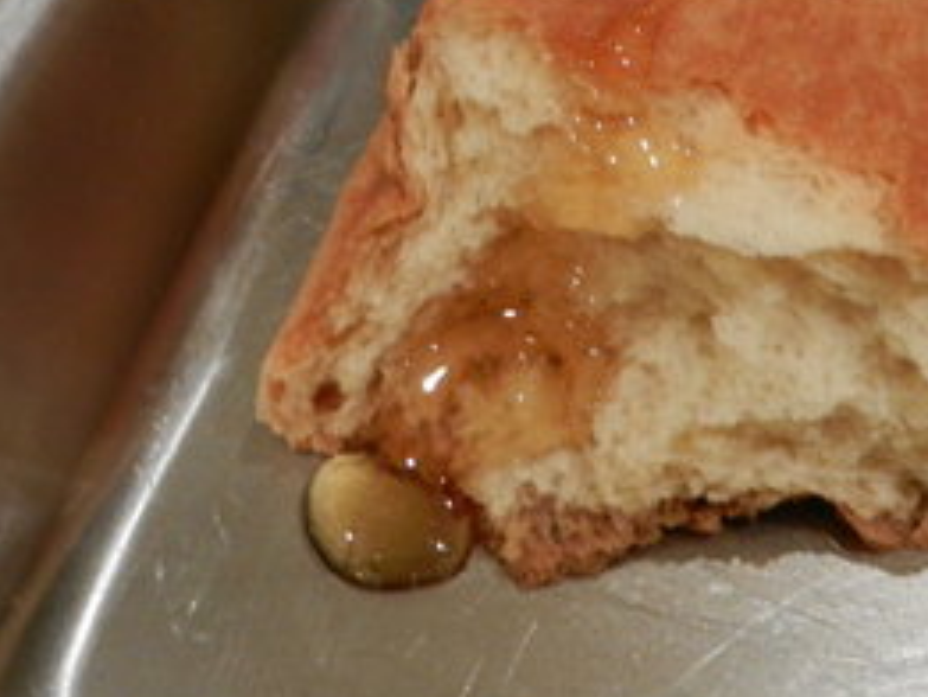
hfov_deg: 28.0
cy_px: 395
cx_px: 622
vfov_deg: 21.3
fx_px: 1851
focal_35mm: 69
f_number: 4.2
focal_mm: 8.2
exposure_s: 1/8
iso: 200
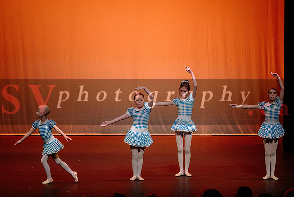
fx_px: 983
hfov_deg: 17.0
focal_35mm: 120
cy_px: 116
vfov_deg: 11.4
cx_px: 145
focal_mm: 102
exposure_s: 1/640
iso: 1250
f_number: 2.8
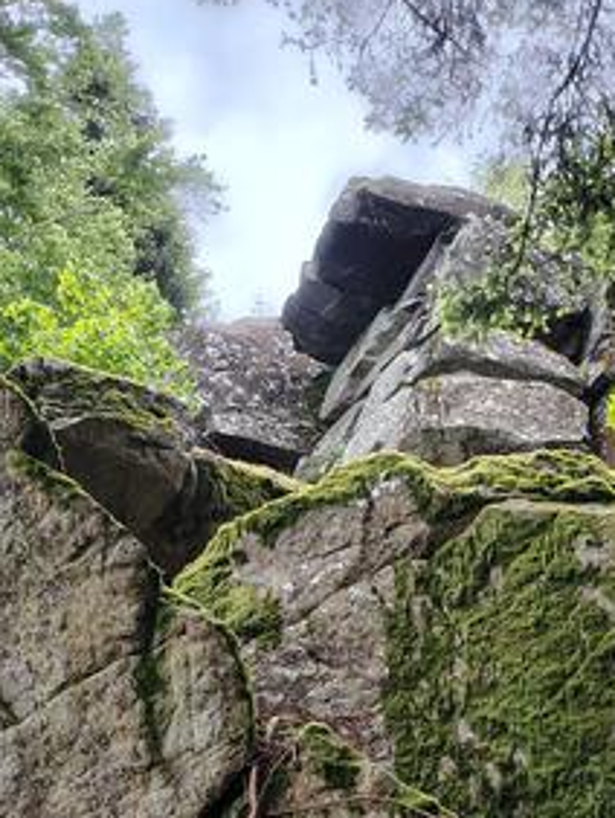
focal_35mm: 51
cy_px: 806
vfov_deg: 34.3
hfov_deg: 28.6
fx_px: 1206
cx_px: 351
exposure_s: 1/100
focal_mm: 5.56
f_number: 1.8
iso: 128
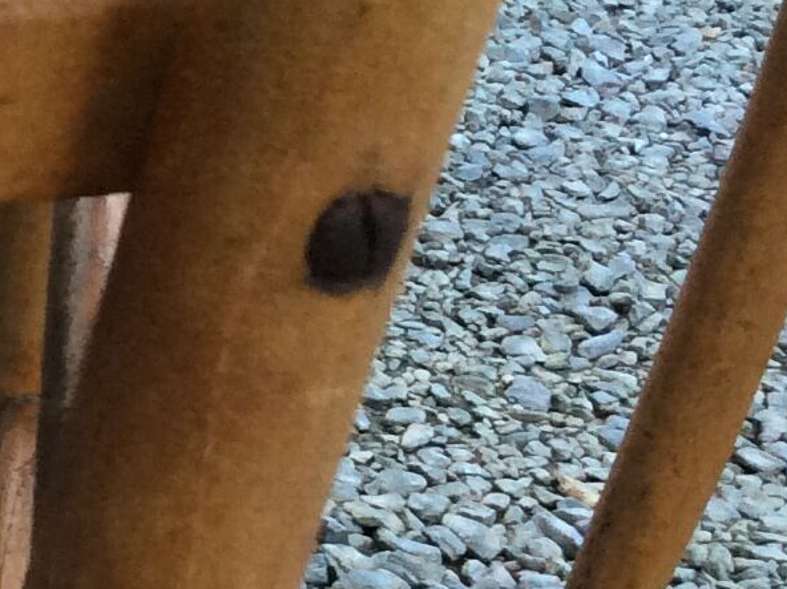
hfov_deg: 12.4
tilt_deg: -27.9
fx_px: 3180
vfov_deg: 10.6
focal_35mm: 140
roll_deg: -0.3
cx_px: -816
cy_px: 293
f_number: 2.4
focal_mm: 3.3
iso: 64
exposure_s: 1/100
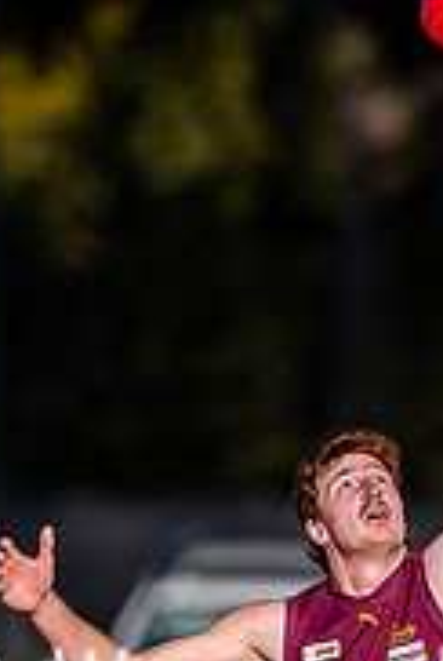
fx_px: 42695
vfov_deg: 0.9
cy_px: 591
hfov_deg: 0.6
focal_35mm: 2322
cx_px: 436
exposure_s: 1/1600
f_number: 4
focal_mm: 500
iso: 110
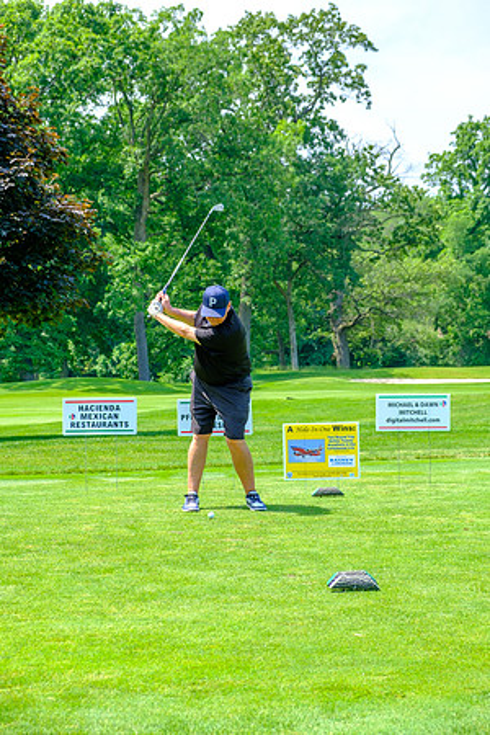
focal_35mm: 76
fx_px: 1552
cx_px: 245
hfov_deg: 17.9
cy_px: 368
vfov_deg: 26.7
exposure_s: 1/500
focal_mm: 50.5
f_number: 5
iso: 200
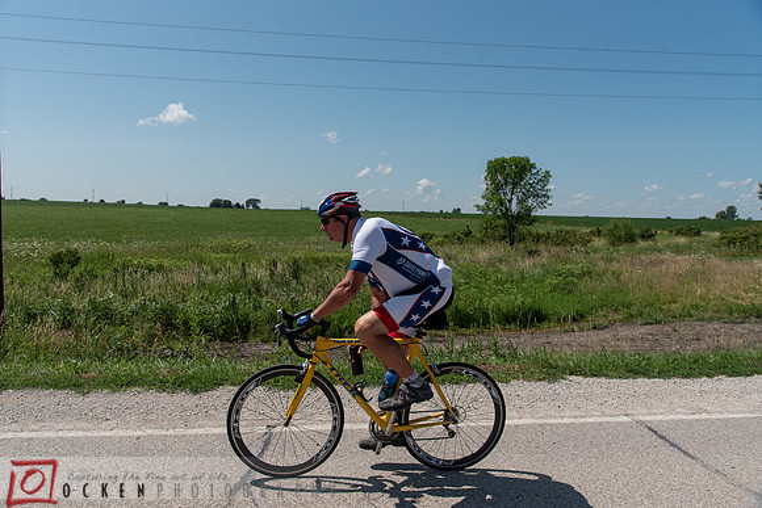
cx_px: 381
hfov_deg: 67.4
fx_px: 572
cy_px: 254
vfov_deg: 48.0
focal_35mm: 27
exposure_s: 1/2000
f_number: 7.1
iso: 200
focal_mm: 27
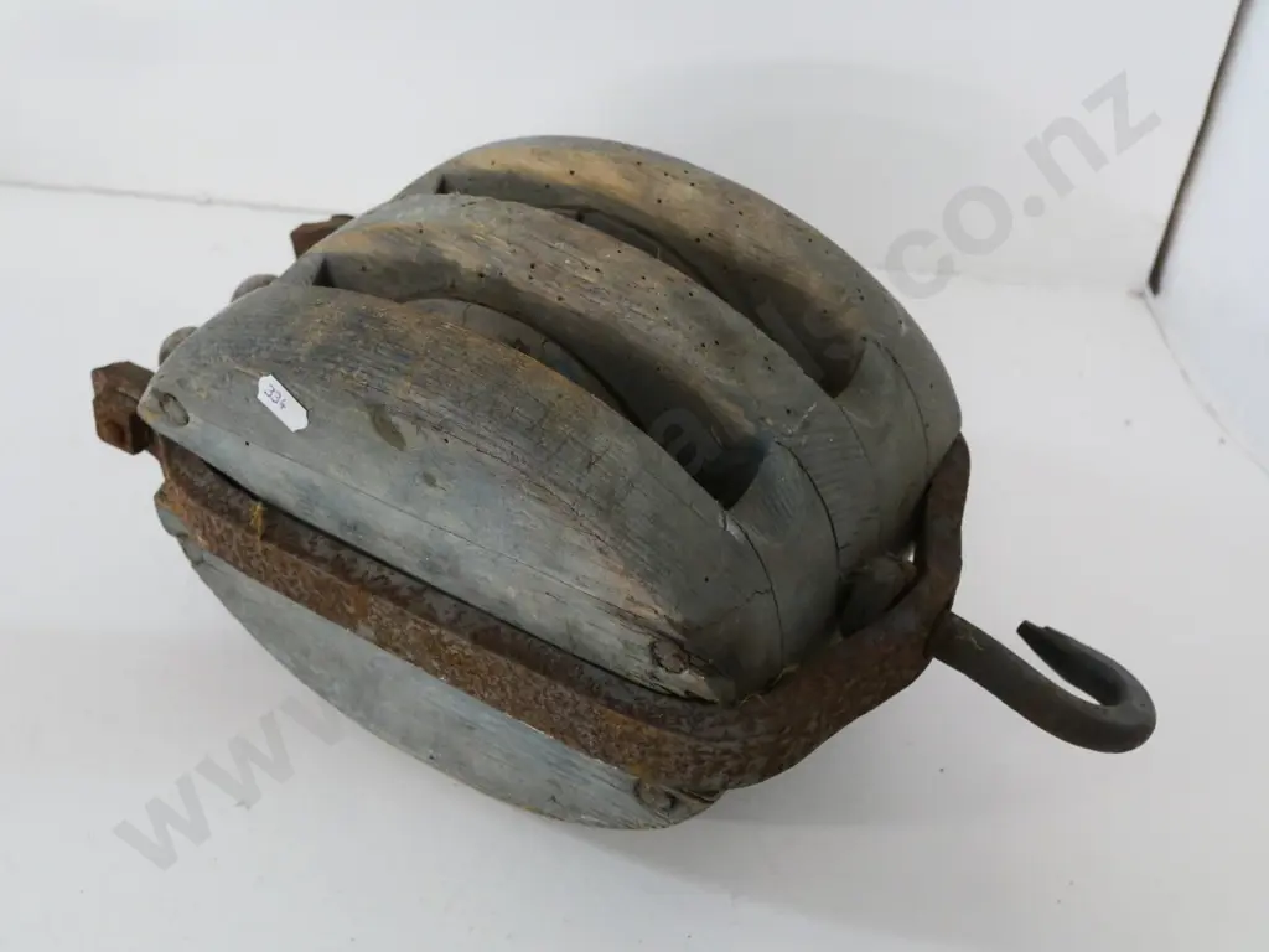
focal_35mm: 50
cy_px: 476
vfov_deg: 29.1
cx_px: 634
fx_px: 1833
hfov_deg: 38.2
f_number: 5
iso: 3200
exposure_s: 1/100
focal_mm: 25
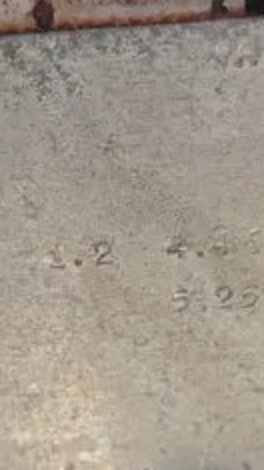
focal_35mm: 52
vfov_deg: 39.6
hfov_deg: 22.9
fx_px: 648
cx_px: 188
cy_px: 296
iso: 64
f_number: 3
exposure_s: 1/60
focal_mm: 5
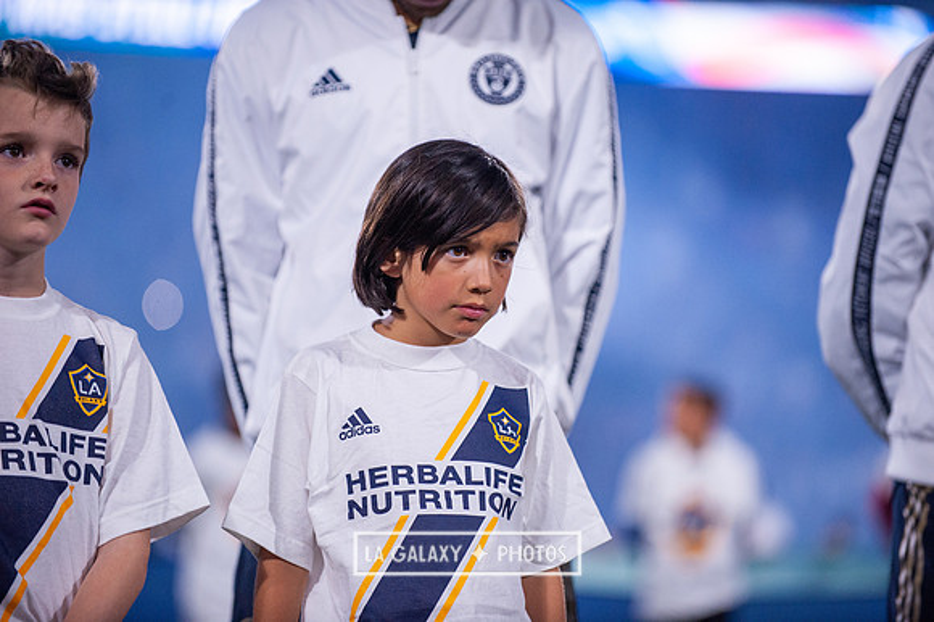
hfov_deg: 12.1
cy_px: 311
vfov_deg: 8.1
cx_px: 467
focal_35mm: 170
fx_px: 4408
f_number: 2.8
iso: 1600
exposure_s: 1/2500
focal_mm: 170
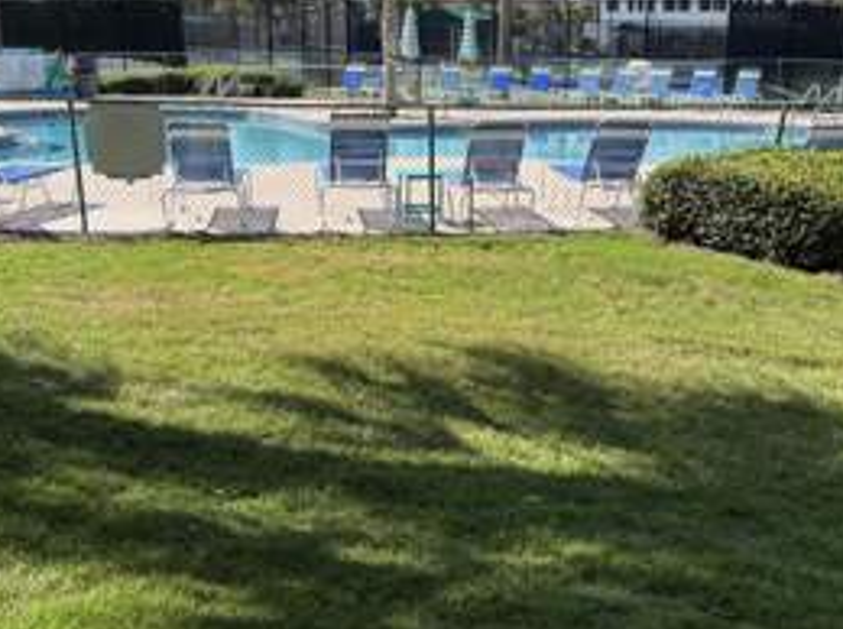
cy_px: 316
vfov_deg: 30.2
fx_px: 1167
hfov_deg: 39.7
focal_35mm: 48
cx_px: 444
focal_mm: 5.96
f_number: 1.6
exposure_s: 1/1876
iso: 50
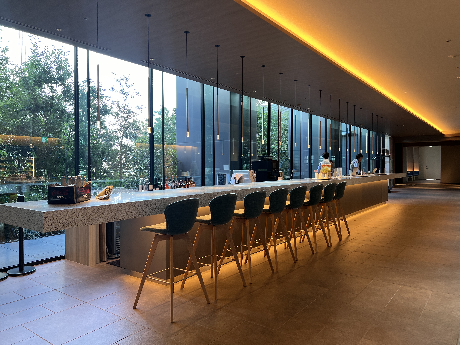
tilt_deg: -0.7
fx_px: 346
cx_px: 230
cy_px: 172
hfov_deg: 67.3
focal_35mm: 26
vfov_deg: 53.1
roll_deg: -0.4
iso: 50
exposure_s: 1/90
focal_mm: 5.7
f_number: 1.5
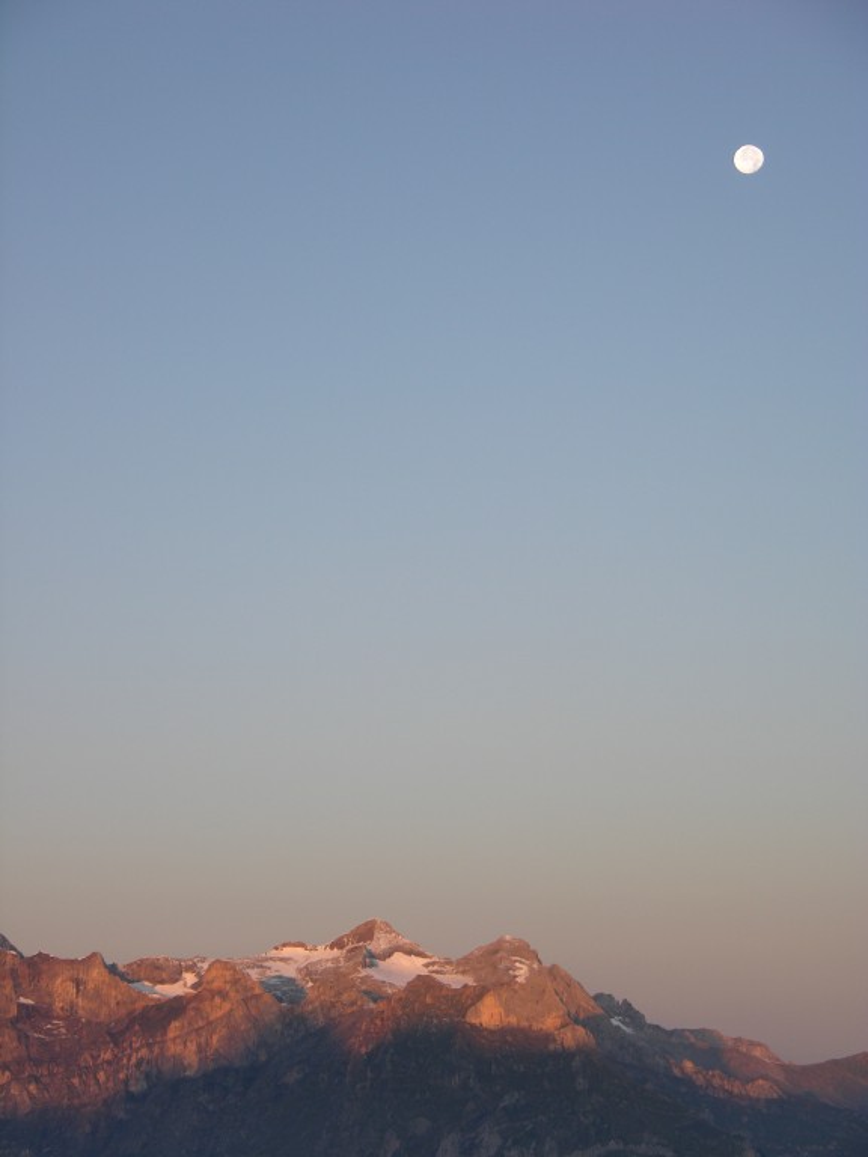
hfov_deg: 14.8
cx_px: 434
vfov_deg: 19.6
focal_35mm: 100
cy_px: 578
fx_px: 3343
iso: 50
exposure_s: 1/98.6
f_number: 3.6
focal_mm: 25.4
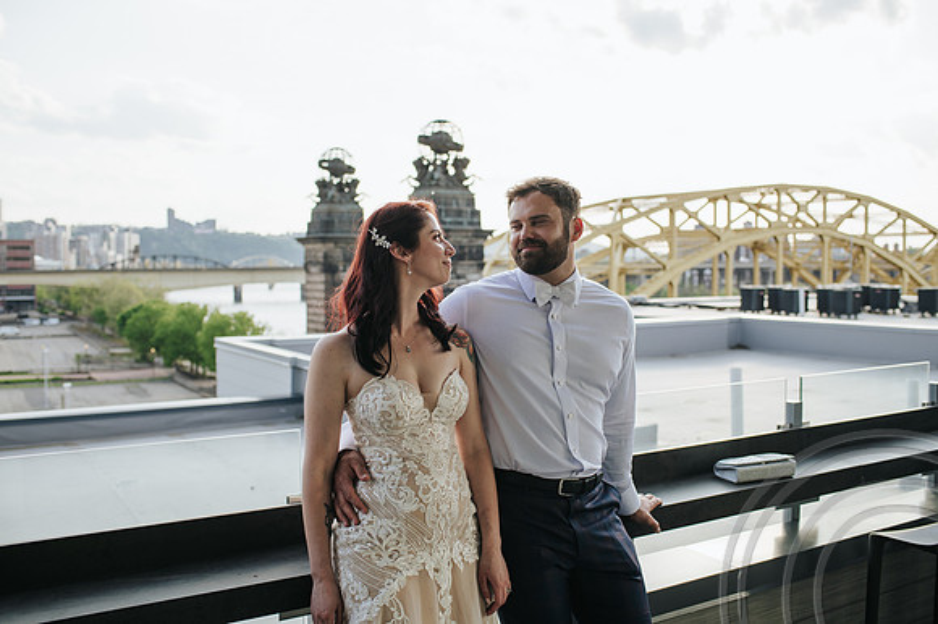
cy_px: 312
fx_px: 911
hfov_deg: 54.5
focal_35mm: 35
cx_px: 469
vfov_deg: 37.8
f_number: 3.2
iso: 110
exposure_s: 1/1000
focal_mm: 35
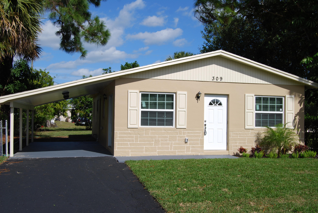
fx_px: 345
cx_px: 159
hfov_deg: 49.5
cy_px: 106
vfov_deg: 34.3
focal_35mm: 39
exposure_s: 1/320
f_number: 10
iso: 100
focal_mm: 26
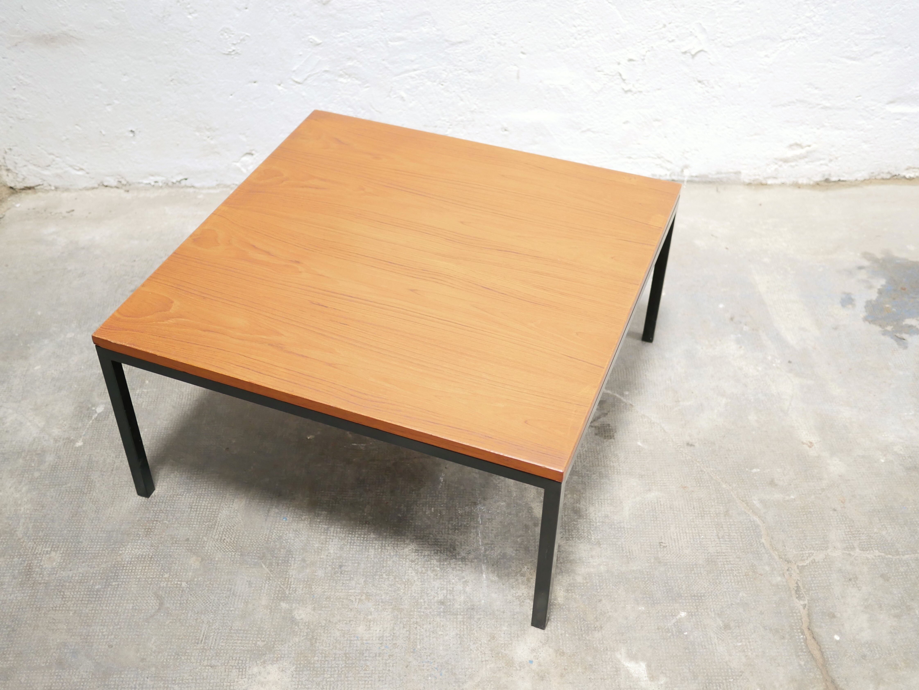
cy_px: 345
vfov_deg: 36.0
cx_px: 460
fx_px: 1062
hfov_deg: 46.8
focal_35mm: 40
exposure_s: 1/60
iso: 640
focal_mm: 20
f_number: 1.7
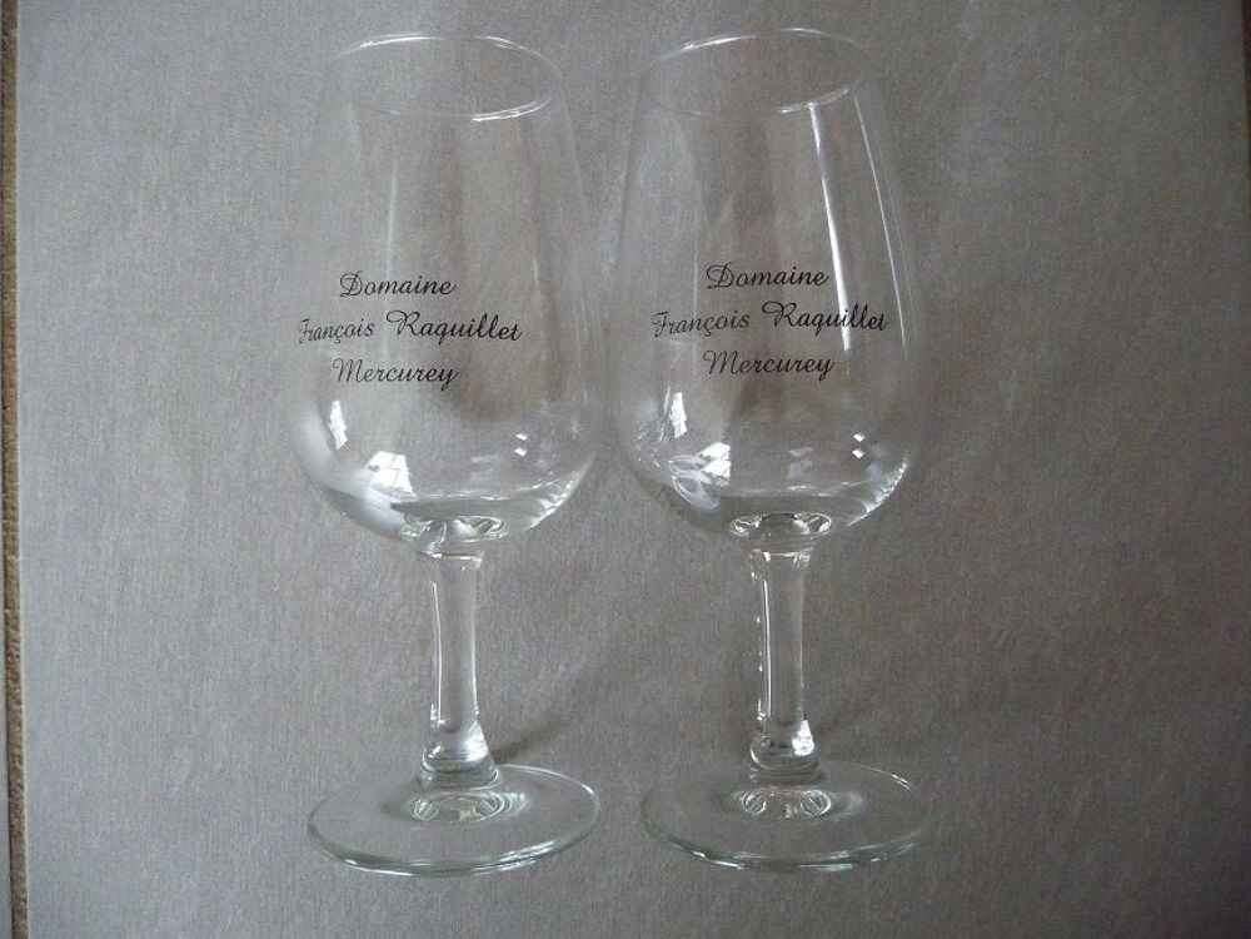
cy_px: 470
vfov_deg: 49.7
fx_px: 1012
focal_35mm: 28
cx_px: 626
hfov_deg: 63.4
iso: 800
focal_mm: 4.7
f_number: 3.3
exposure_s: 1/20
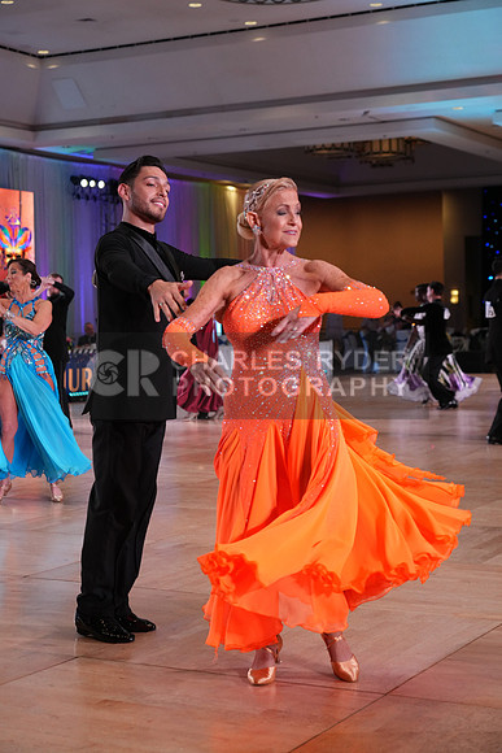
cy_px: 376
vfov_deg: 32.9
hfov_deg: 22.3
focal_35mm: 61
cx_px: 251
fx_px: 1275
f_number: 4
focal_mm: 61
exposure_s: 1/500
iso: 2000
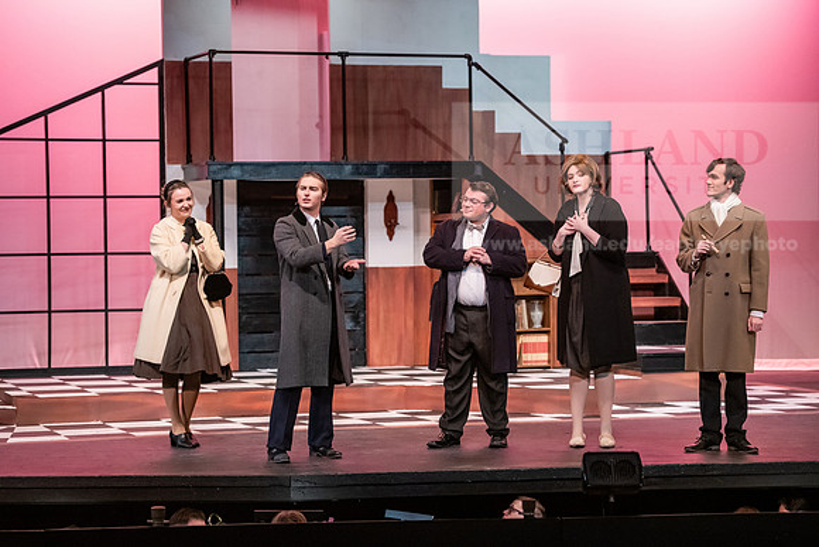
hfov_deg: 20.8
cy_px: 274
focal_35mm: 98
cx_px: 410
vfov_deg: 14.0
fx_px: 2230
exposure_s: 1/200
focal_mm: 98
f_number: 3.2
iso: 3200
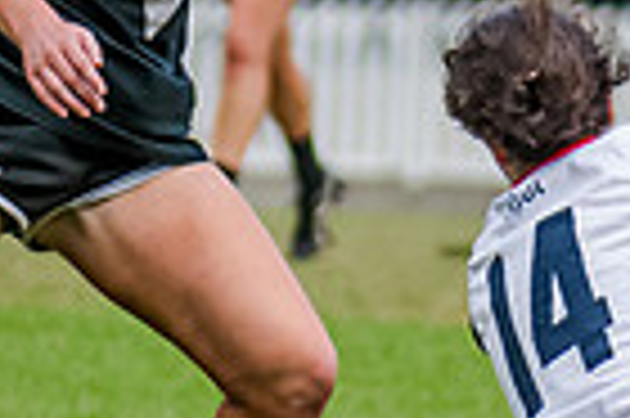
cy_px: 79
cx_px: 1173
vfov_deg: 1.0
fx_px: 22916
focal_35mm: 1311
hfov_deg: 1.6
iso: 800
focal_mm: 170
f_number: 4
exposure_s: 1/1600
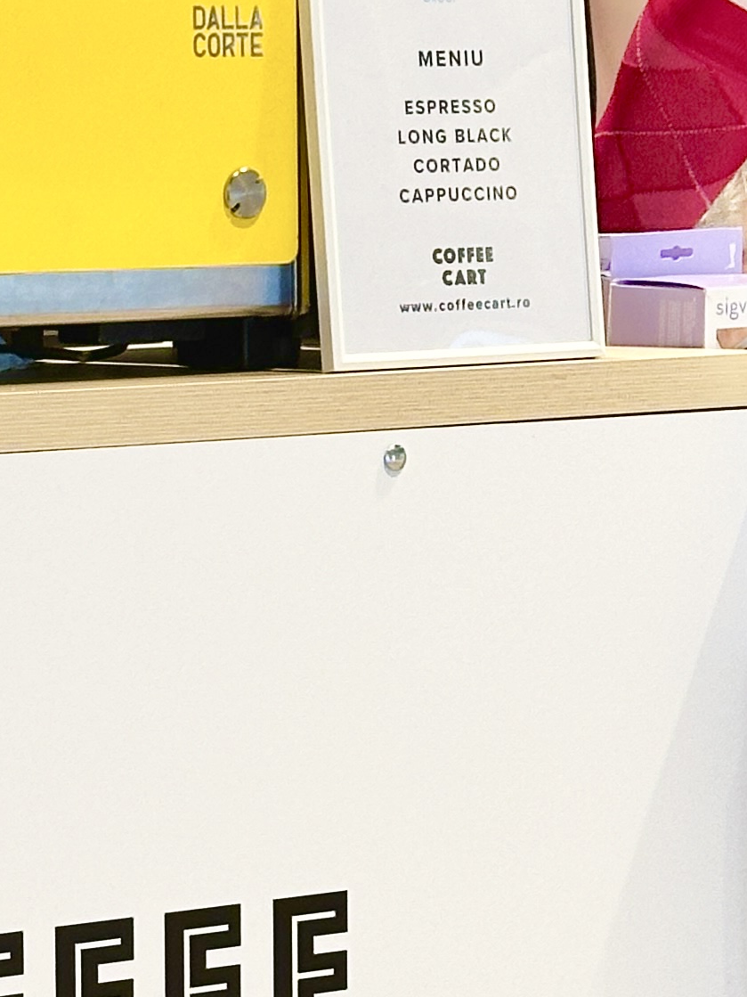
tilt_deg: -4.8
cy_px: 584
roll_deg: +1.8
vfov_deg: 11.4
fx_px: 4979
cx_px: -199
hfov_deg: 8.5
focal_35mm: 173
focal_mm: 6.86
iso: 125
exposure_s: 1/50
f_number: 1.78
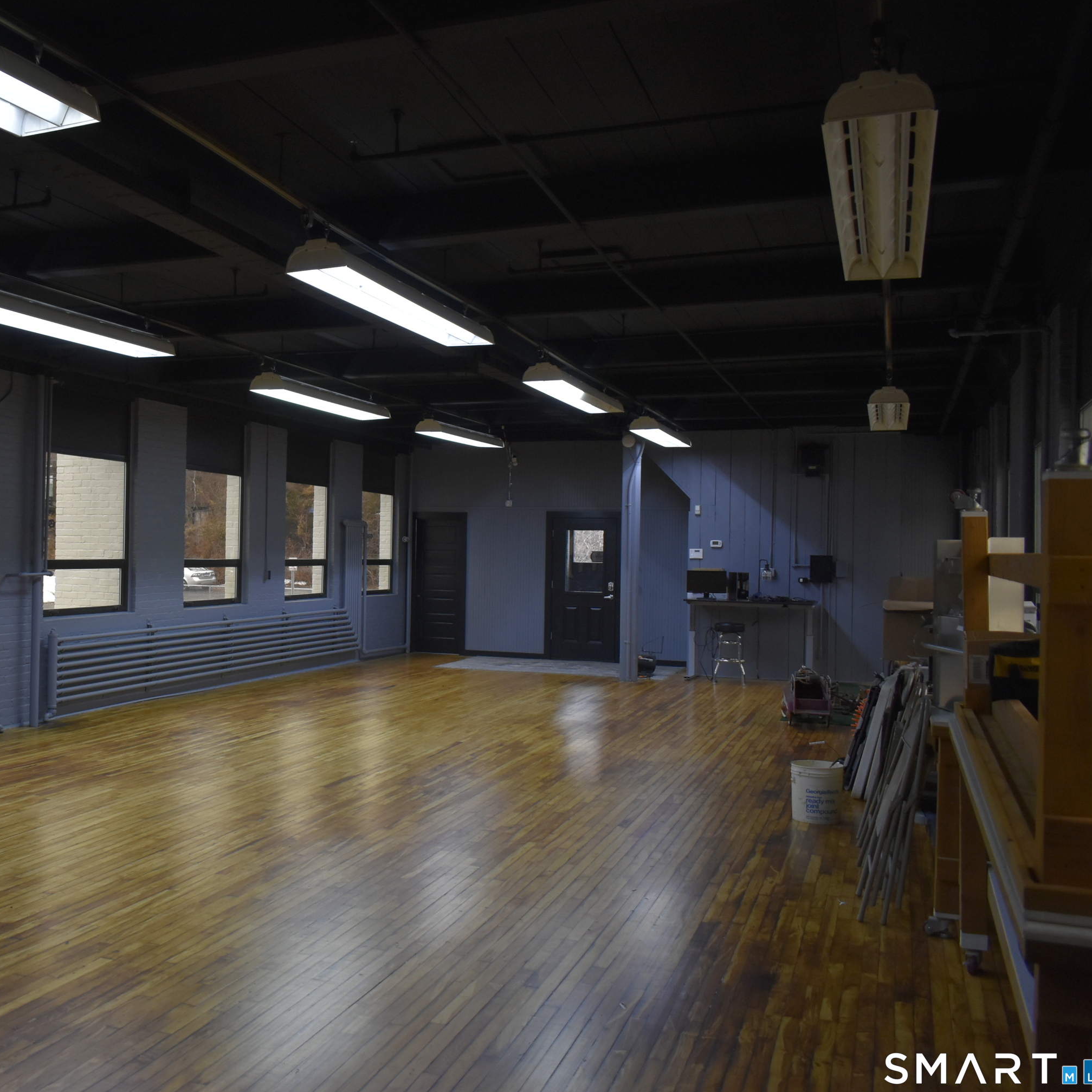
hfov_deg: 45.9
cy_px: 541
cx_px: 300
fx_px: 1249
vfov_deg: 47.2
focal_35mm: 35
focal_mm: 18
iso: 800
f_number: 3.5
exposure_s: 1/250
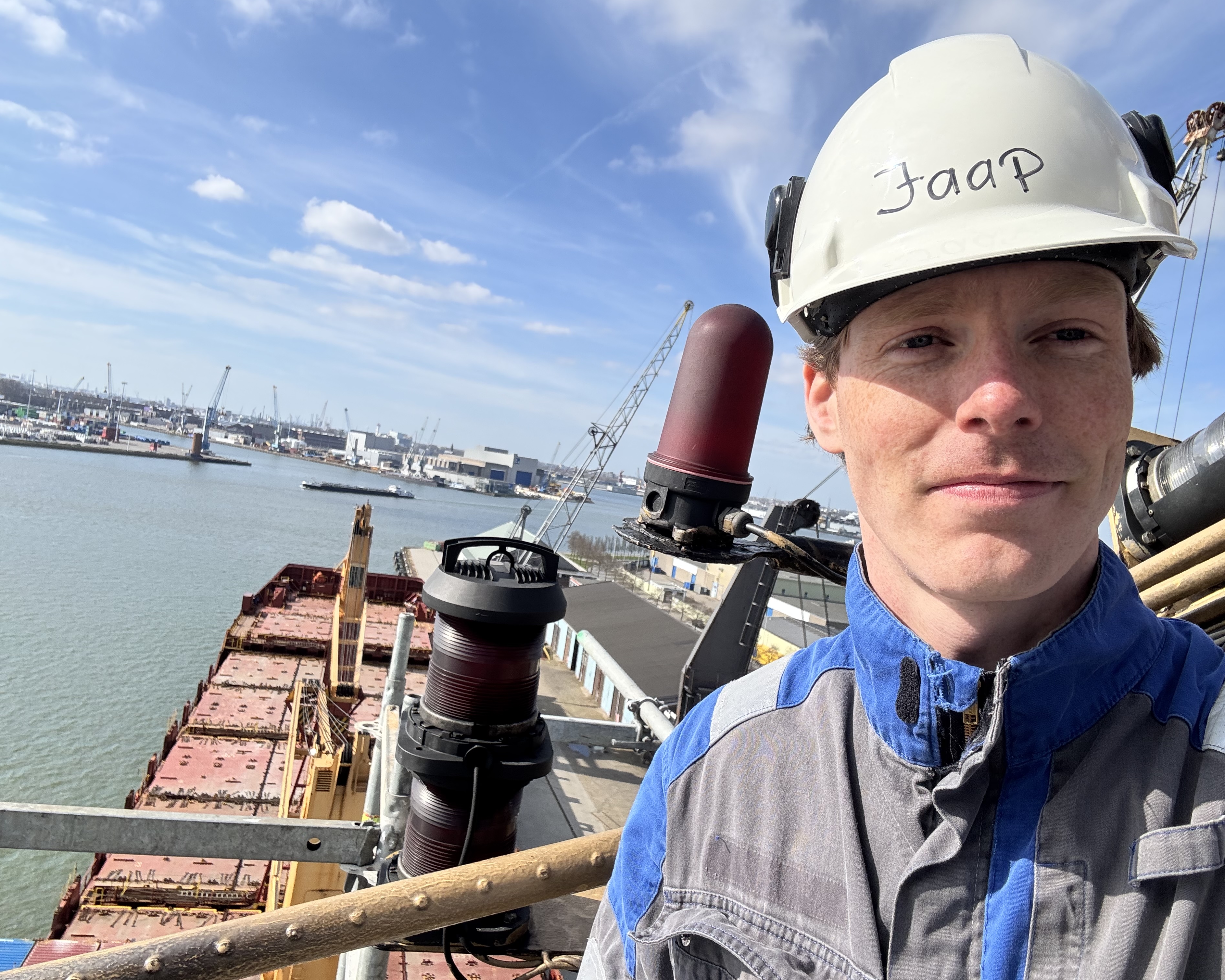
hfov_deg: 70.2
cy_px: 490
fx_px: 870
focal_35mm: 24
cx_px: 581
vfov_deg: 58.8
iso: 25
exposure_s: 1/1255
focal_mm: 2.69
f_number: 1.9
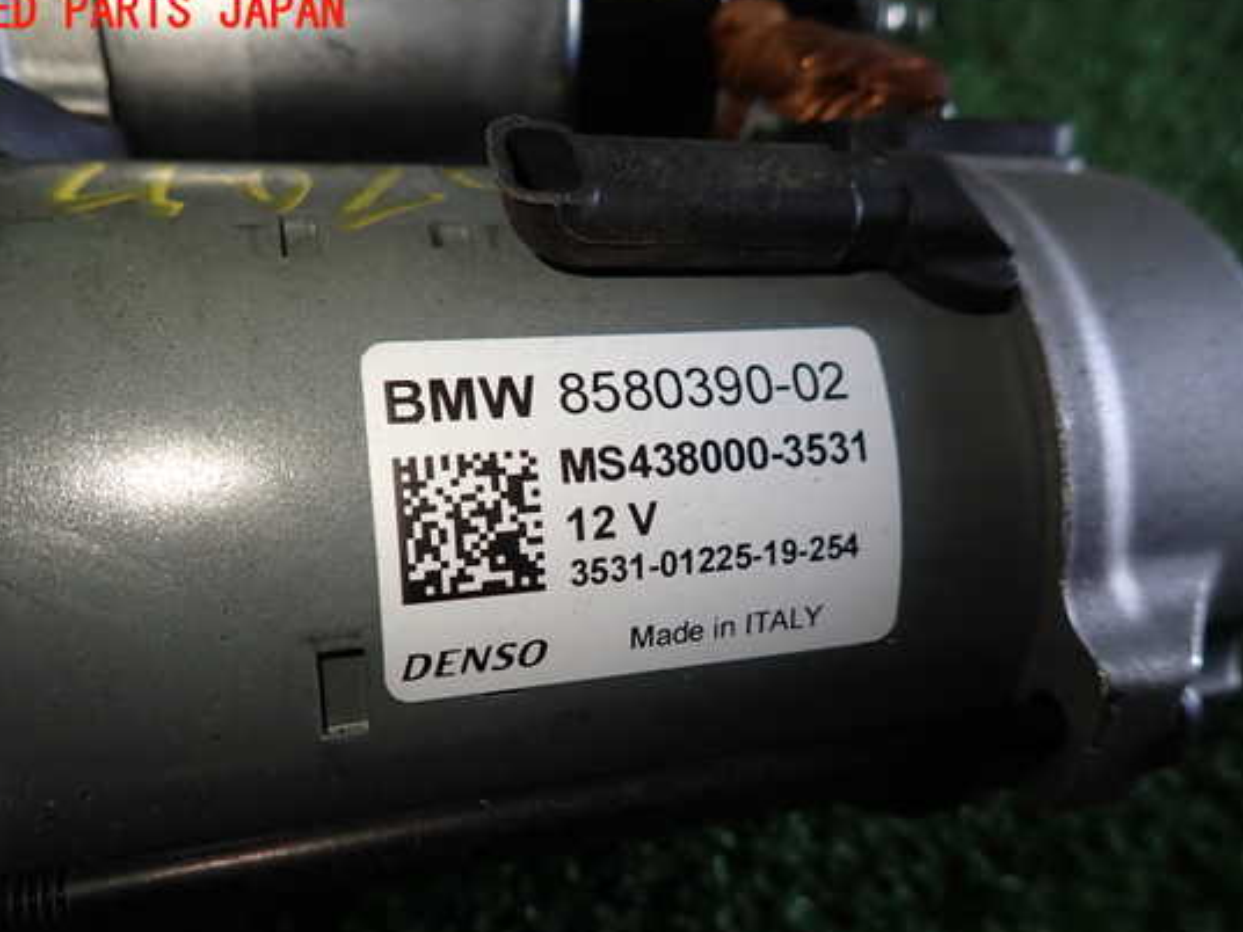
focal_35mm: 28
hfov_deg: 63.4
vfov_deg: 49.7
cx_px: 619
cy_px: 505
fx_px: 1005
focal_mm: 4.5
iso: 100
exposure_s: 1/100
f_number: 2
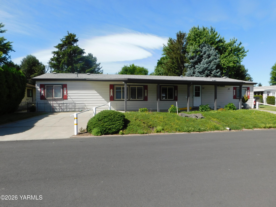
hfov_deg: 73.9
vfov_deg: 58.9
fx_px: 183
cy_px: 104
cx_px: 138
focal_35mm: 23
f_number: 3
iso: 125
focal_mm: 4
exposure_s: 1/1250
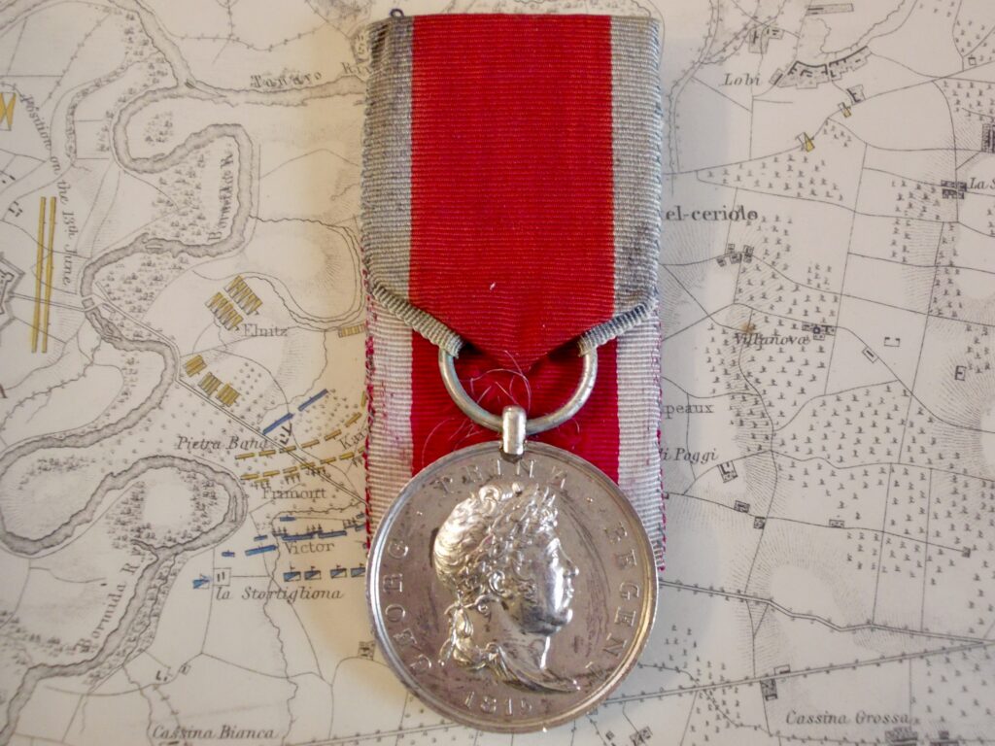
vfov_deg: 33.6
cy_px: 373
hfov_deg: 43.9
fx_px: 1236
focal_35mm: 43
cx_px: 498
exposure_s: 1/13
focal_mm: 6.1
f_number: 3.3
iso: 200
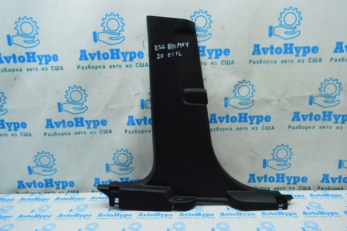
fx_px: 260
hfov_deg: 67.4
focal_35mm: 27
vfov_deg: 47.8
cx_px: 174
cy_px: 116
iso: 6400
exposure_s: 1/500
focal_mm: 18
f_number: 6.3
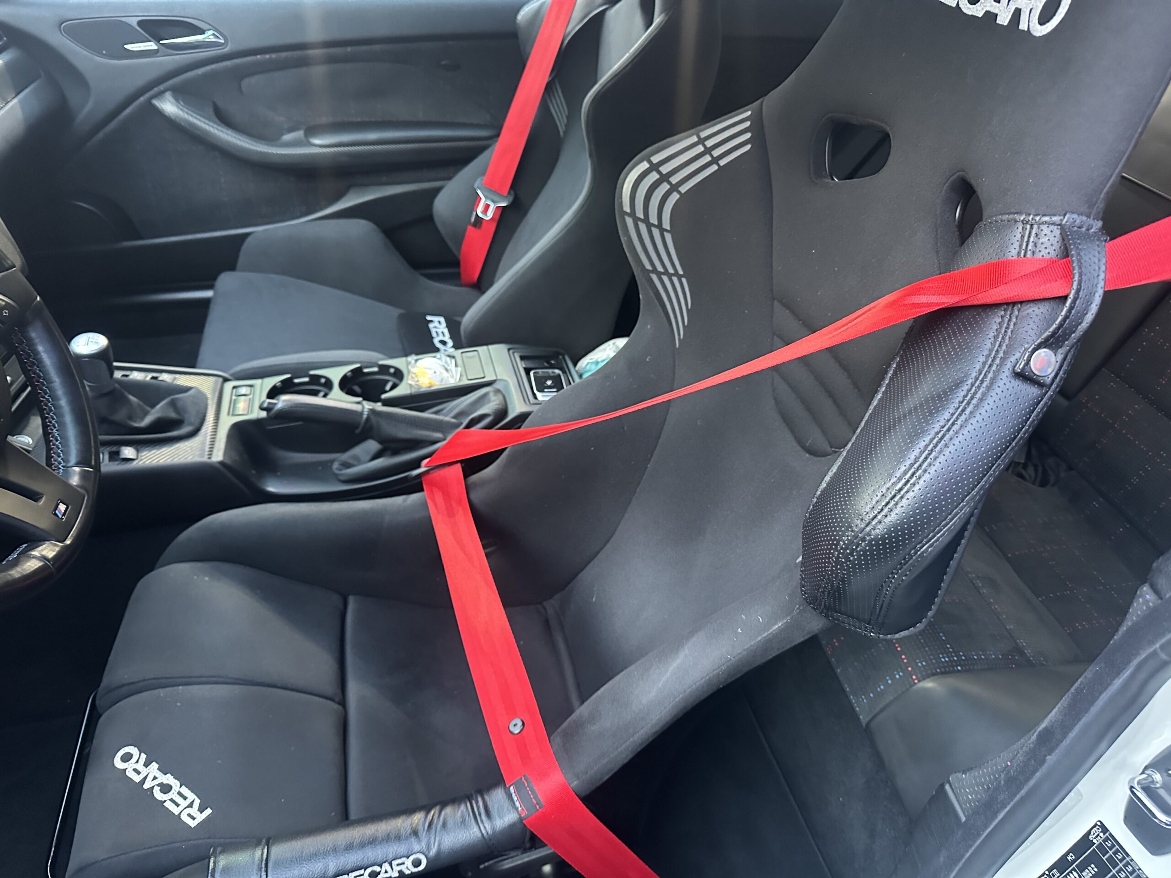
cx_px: 586
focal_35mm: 24
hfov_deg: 71.6
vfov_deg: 56.8
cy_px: 439
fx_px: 812
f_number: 1.78
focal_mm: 6.86
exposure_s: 1/40
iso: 800
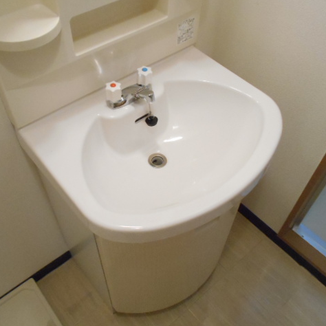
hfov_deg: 52.4
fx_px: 330
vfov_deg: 52.5
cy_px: 162
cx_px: 146
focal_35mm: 31
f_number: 3.2
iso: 800
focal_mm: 4.6
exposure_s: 1/125
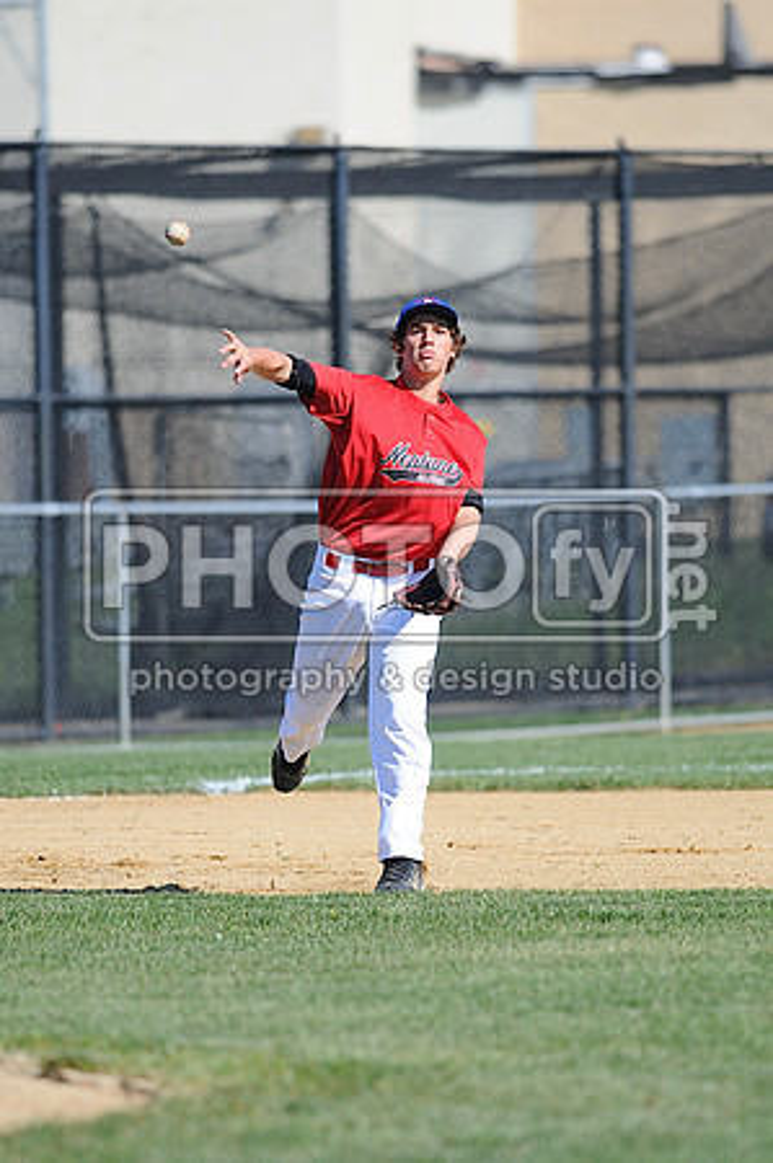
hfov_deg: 3.0
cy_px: 582
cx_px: 386
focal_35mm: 450
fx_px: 14526
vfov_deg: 4.6
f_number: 4
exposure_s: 1/1600
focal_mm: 300
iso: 200
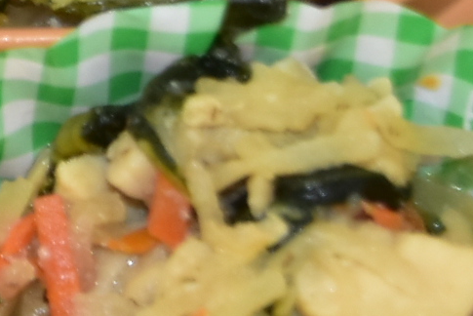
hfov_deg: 5.2
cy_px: -350
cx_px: -311
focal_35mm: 389
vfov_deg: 3.5
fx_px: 5114
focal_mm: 42
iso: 400
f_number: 4.8
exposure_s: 1/60
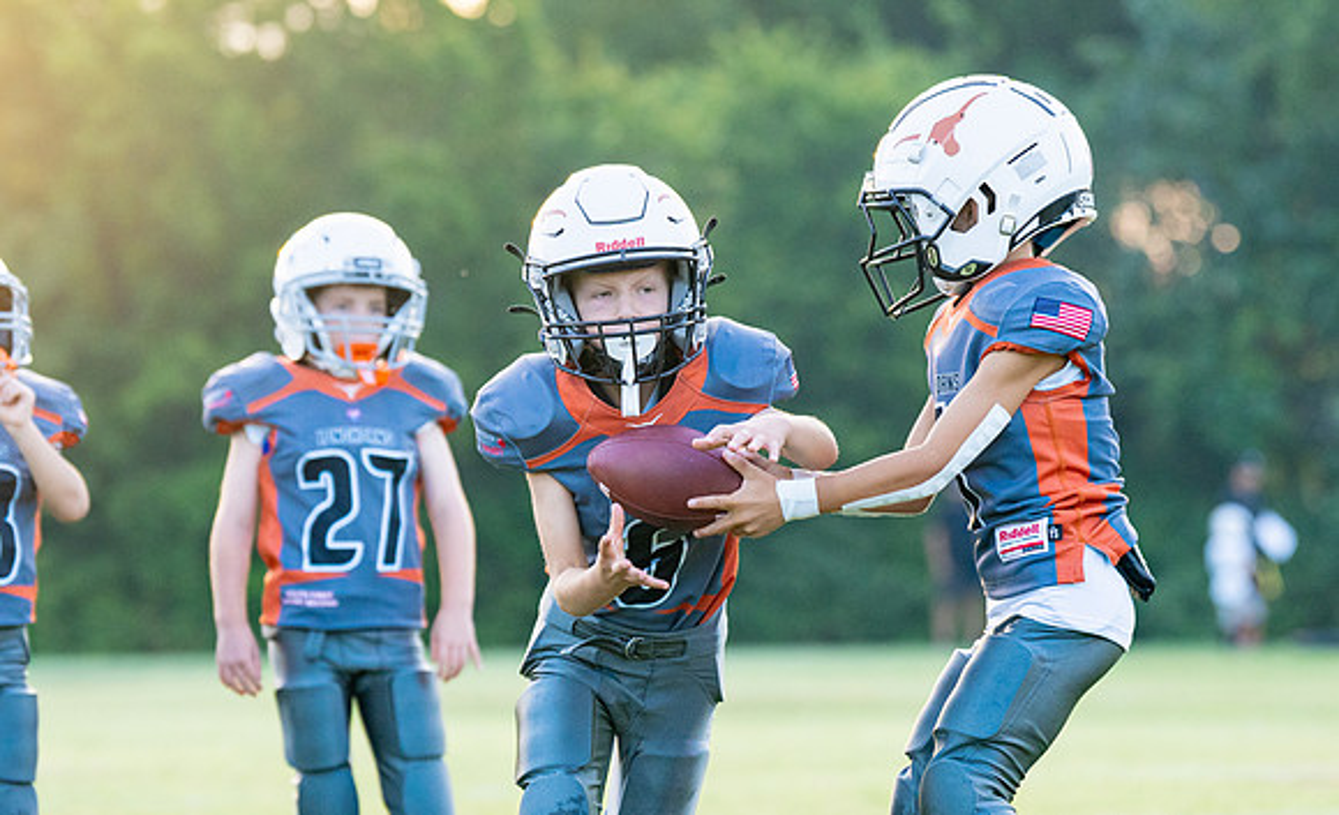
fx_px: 7906
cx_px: 659
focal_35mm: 218
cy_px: 471
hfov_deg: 9.7
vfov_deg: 5.9
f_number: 2.8
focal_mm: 124
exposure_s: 1/1250
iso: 640
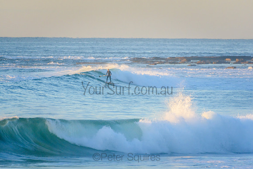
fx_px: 5447
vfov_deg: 1.8
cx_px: 126
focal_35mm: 775
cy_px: 84
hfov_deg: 2.7
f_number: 5.6
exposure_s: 1/1250
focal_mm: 500
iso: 720
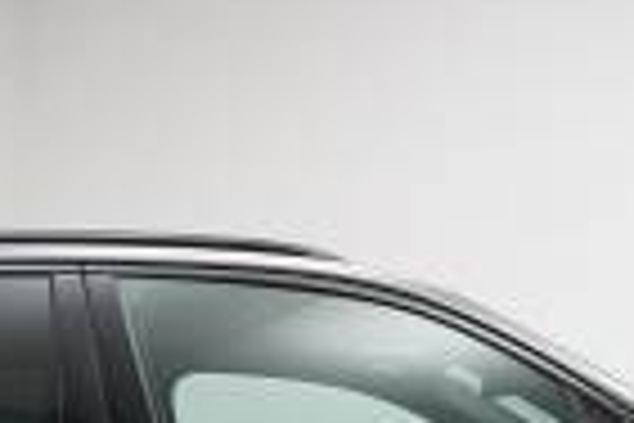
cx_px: 265
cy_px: 567
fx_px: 3046
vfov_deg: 7.8
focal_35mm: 173
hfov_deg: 11.9
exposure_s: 1/160
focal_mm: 38
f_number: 3.5
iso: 1600
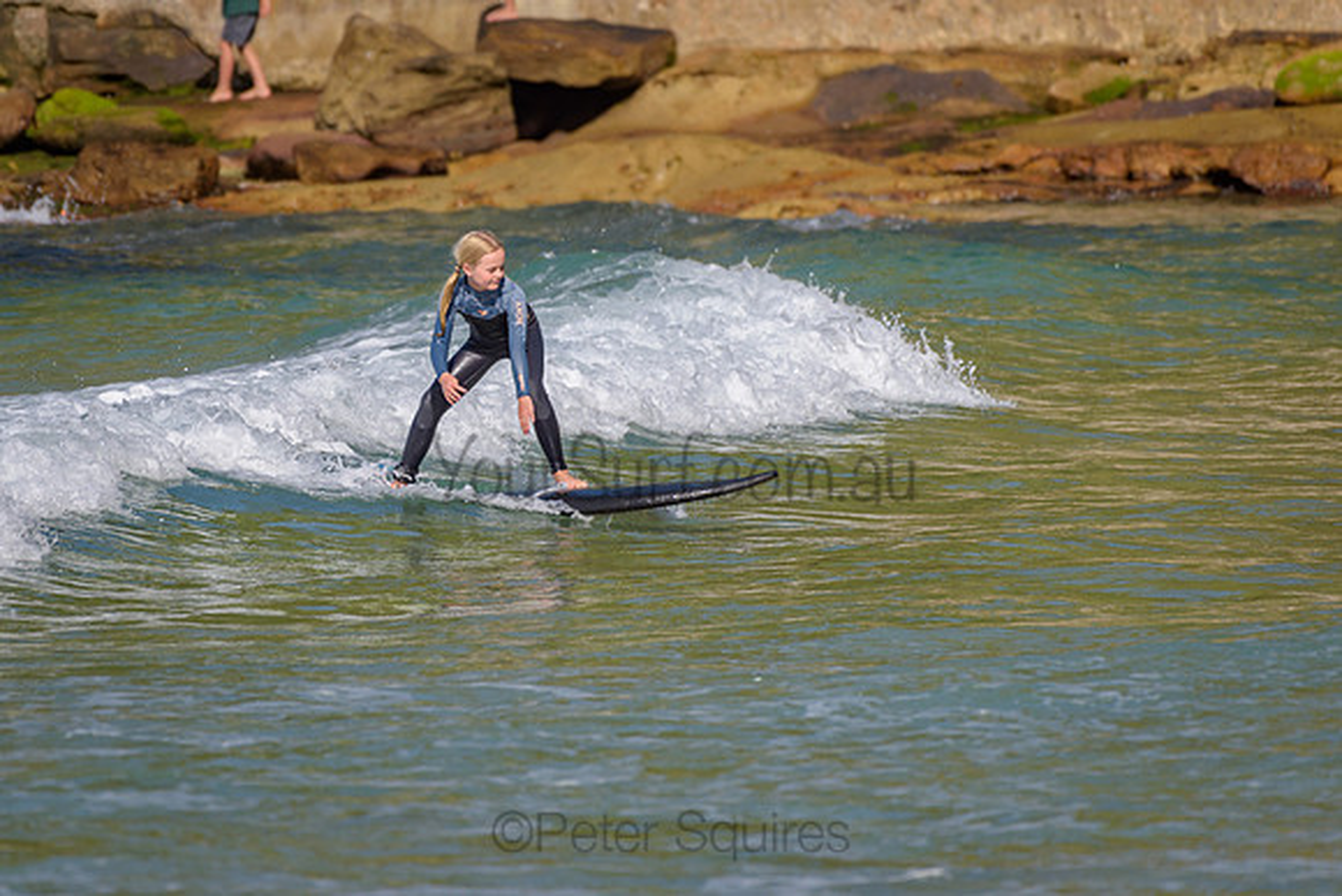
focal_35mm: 613
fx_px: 22869
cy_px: 346
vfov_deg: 2.2
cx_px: 519
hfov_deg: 3.4
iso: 125
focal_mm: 500
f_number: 5.6
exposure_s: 1/2000
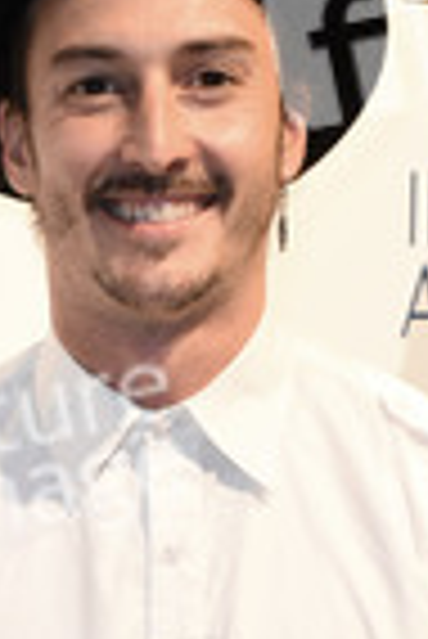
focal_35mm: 190
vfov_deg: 10.7
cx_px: 88
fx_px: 3387
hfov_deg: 7.2
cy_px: 698
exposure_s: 1/160
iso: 3200
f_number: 6.3
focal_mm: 45
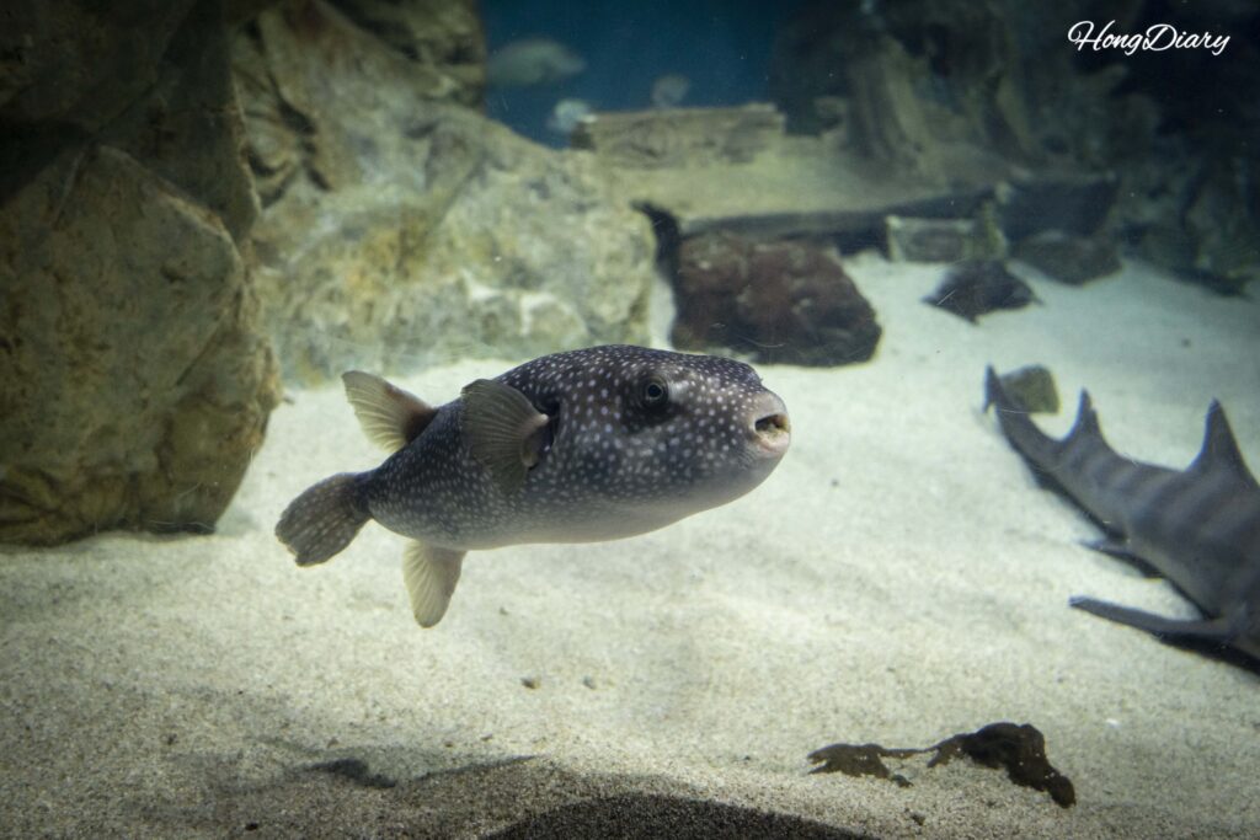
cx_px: 630
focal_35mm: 32
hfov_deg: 58.7
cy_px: 420
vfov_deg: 41.1
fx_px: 1120
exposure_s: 1/160
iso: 8000
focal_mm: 32
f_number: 4.5
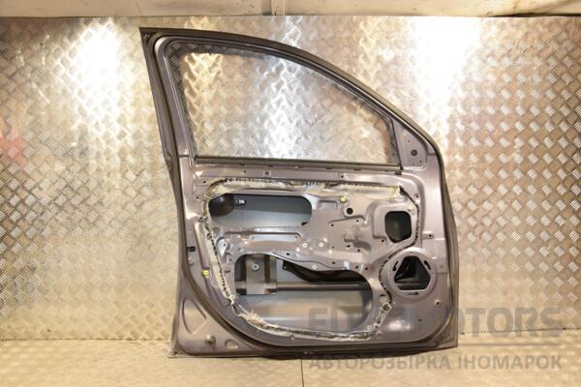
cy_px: 194
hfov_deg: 59.5
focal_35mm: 32
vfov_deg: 41.7
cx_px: 290
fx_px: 508
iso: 800
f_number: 5
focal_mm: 21
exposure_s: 1/125
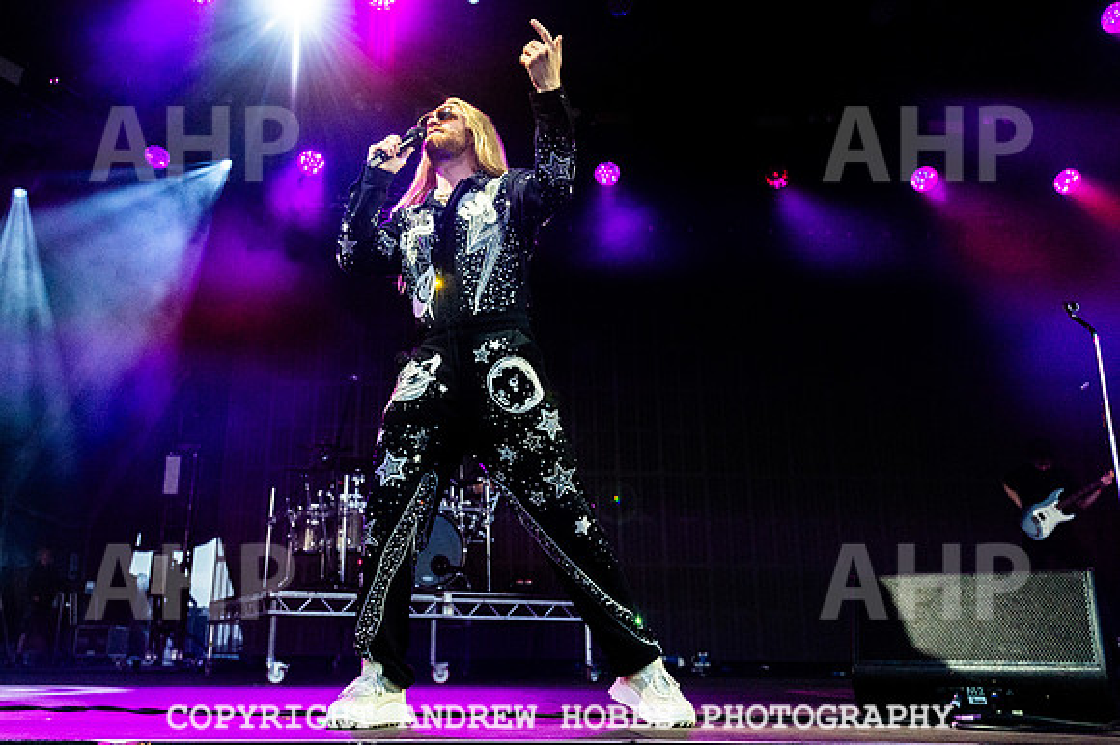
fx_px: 1012
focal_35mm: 33
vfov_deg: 40.3
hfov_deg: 57.7
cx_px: 493
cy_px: 310
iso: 1600
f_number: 3.2
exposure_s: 1/8000
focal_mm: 26
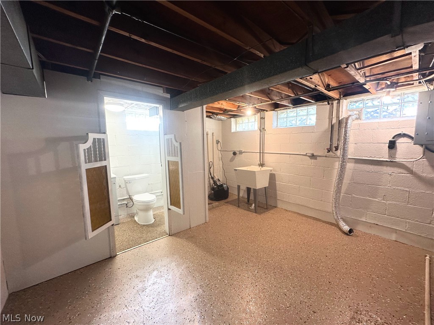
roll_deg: +0.1
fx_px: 176
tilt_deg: -6.0
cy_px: 162
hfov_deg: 102.1
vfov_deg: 85.7
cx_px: 217
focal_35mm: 14
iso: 125
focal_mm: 2.22
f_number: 2.2
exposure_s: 1/120
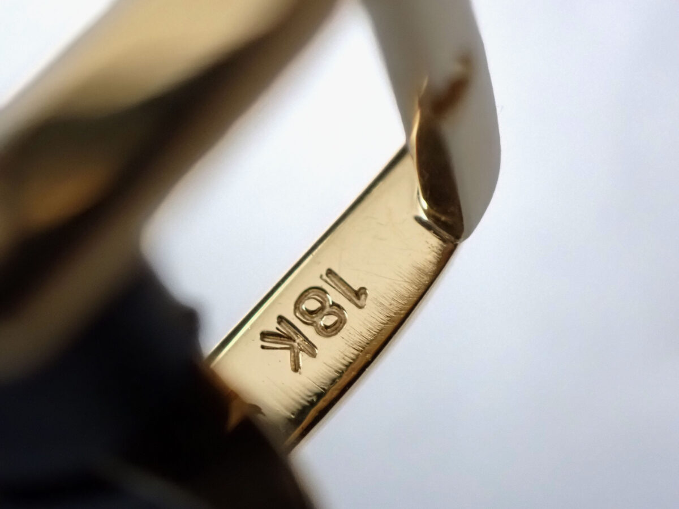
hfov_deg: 19.6
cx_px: 340
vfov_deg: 14.8
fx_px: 1962
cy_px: 254
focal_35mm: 100
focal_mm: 18
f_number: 4.9
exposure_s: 1/80
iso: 1600
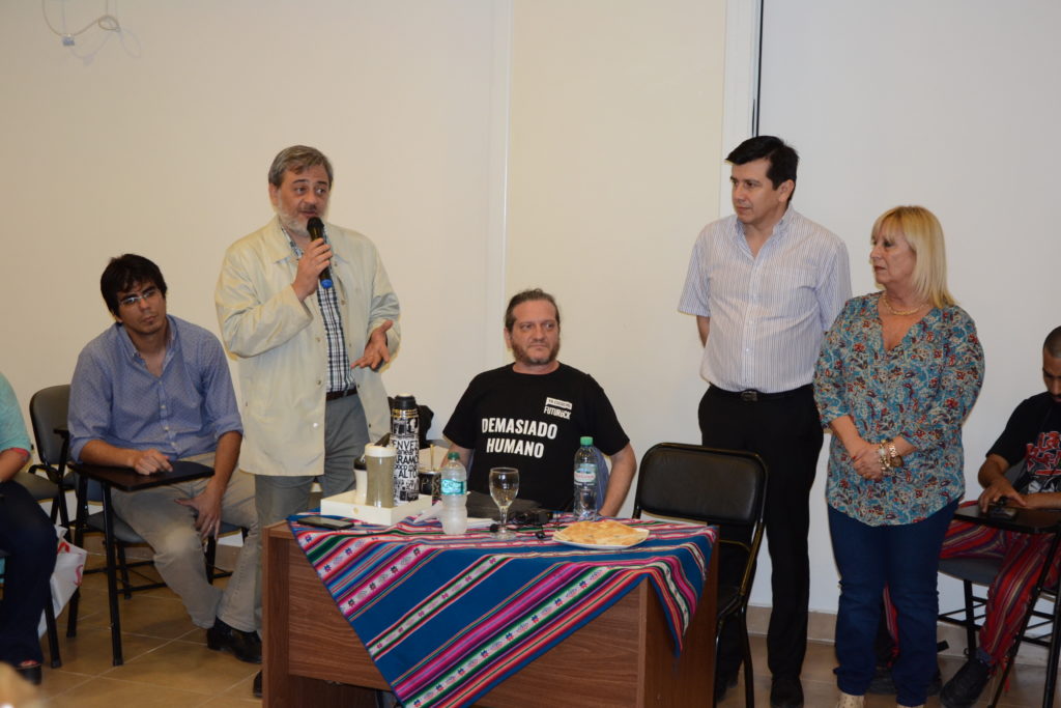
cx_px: 530
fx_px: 1503
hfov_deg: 38.9
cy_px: 354
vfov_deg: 26.5
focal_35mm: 51
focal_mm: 34
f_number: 5
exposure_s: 1/60
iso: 800
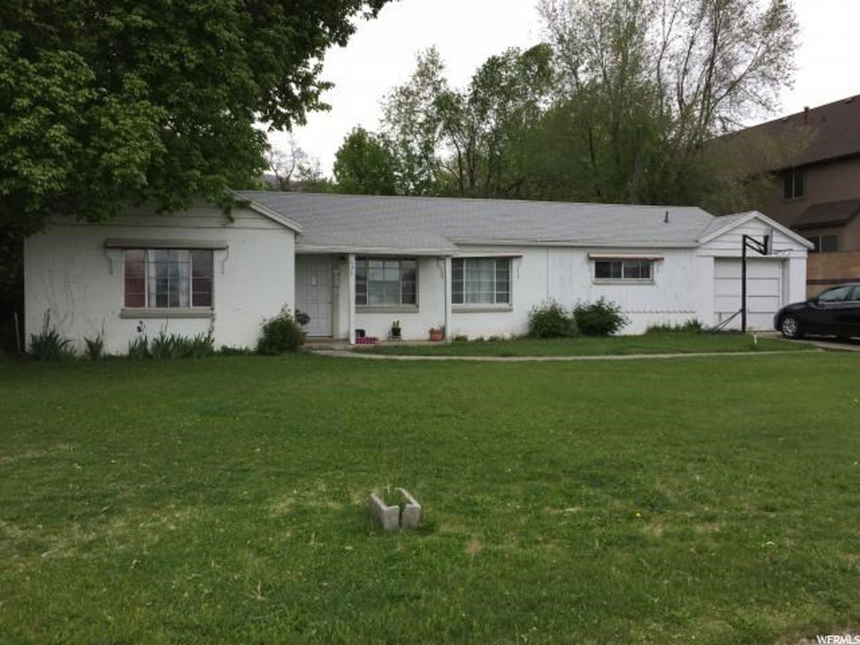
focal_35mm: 29
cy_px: 322
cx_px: 430
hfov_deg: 61.7
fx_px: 720
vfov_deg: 48.2
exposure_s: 1/1199
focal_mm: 4.15
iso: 32
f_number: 2.2
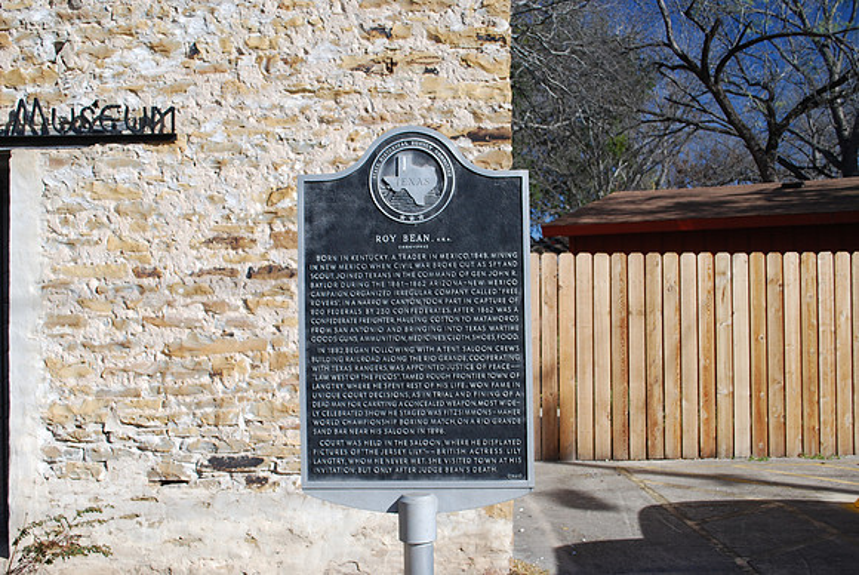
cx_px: 430
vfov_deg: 34.3
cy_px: 288
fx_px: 931
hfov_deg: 49.5
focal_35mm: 39
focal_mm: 26
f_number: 5.6
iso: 140
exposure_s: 1/125
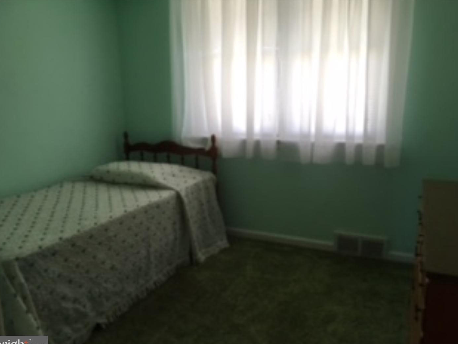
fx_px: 397
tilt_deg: -12.8
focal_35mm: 30
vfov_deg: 46.8
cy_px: 177
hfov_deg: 60.0
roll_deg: +0.8
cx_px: 227
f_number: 2.2
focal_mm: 4.15
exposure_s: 1/30
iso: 32
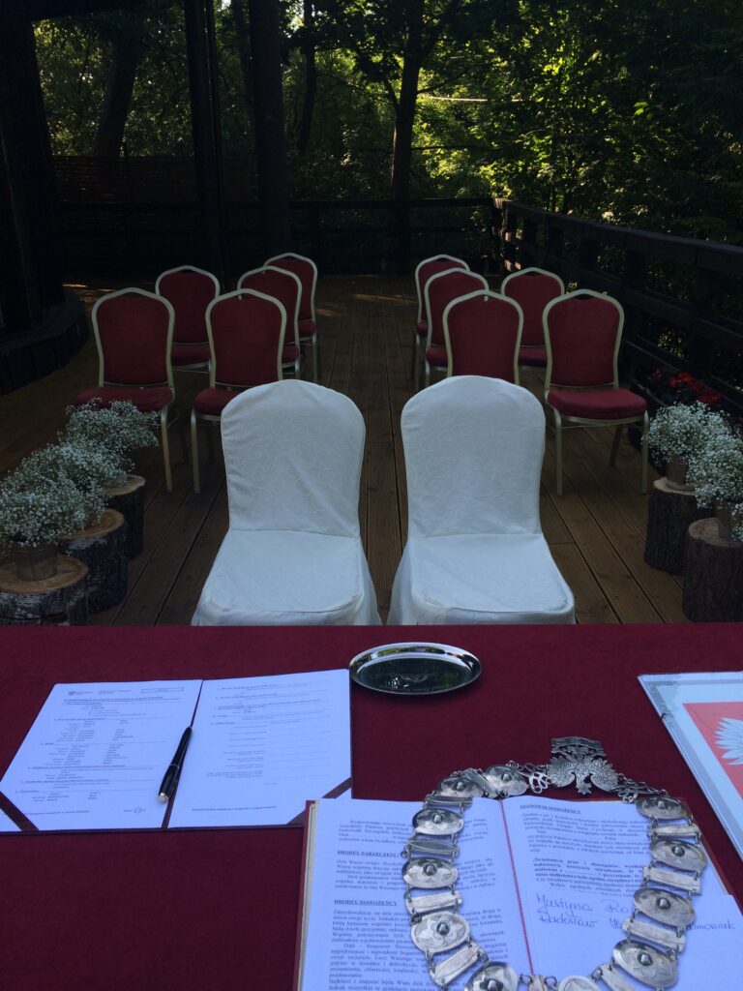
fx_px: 830
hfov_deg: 48.2
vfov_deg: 61.7
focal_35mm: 29
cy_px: 496
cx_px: 372
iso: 32
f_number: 2.2
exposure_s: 1/414
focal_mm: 4.15
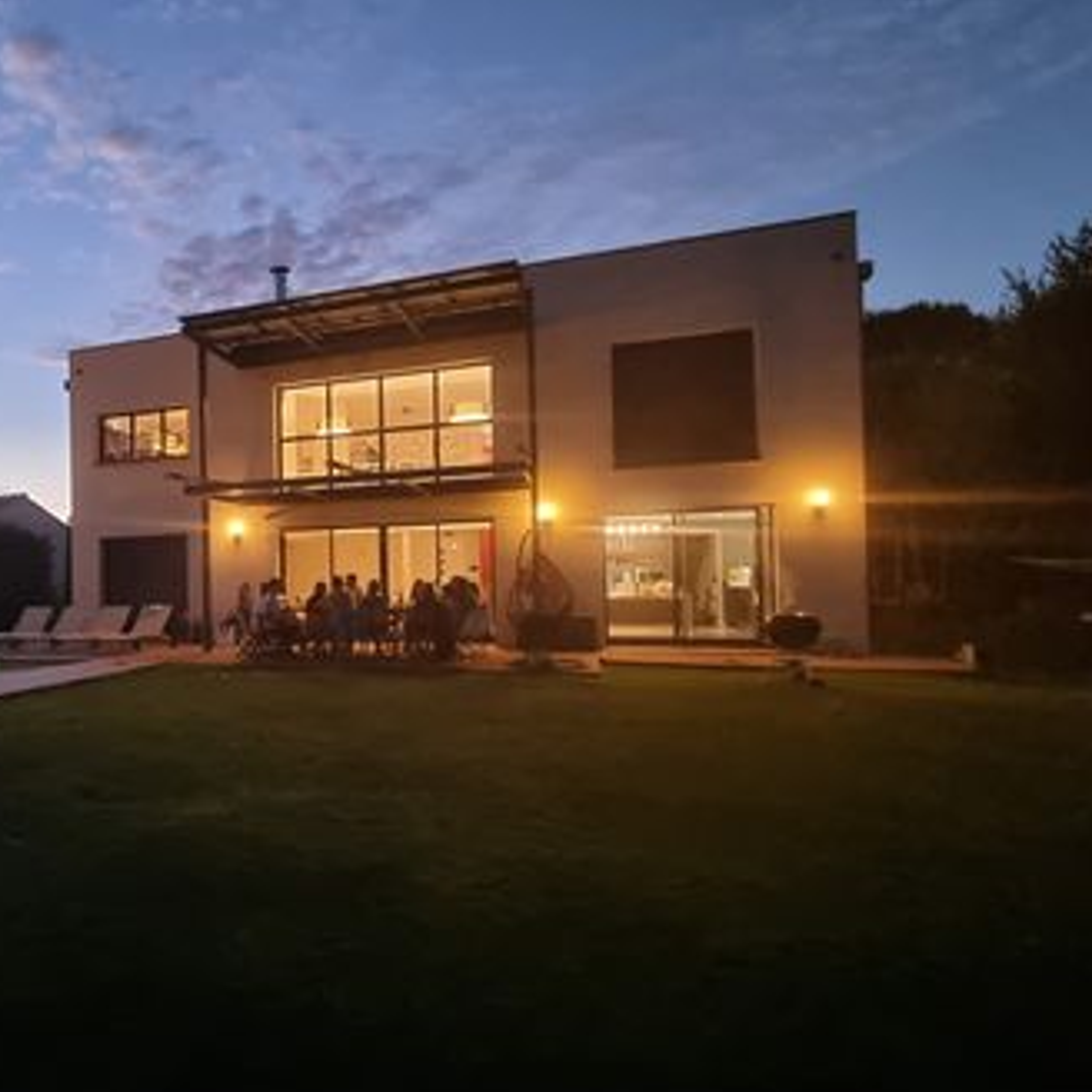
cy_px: 559
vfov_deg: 72.1
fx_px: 749
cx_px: 230
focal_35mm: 21
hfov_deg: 66.0
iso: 800
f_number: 2.2
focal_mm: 2.2
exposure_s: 1/25
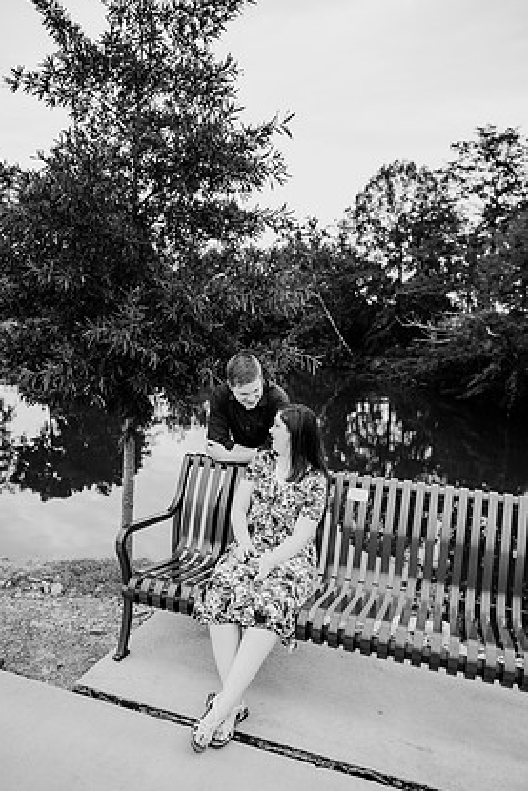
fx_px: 571
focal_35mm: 26
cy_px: 372
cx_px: 259
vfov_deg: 69.3
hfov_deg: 49.6
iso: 200
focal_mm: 24
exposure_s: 1/800
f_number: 2.8
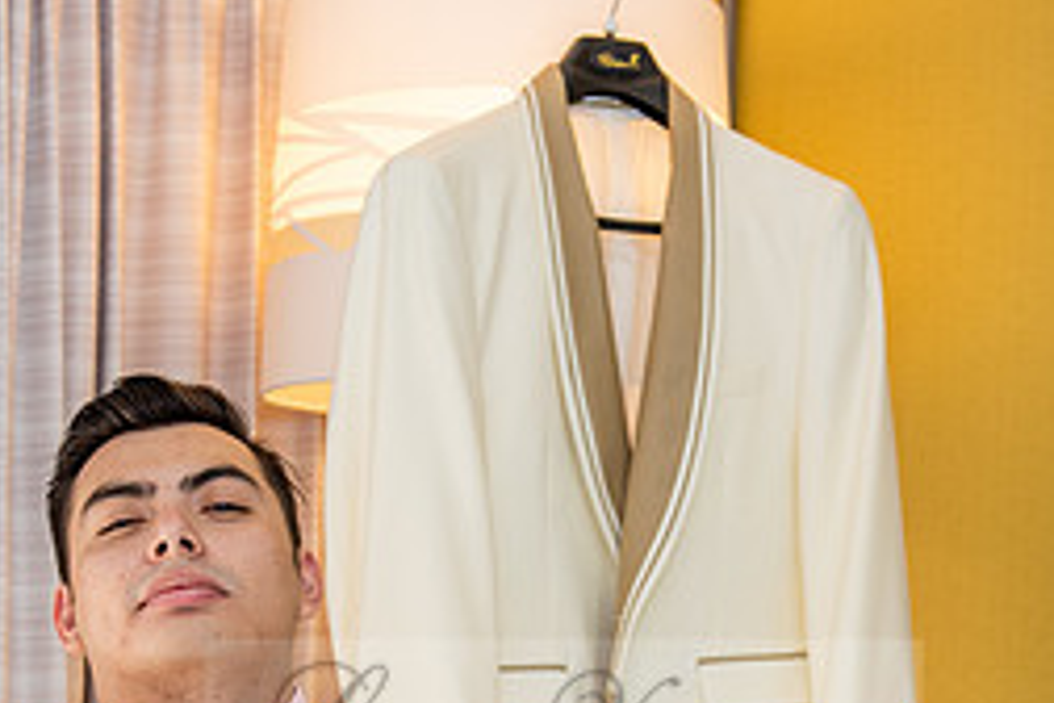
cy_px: 739
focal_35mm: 92
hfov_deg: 22.1
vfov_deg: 14.6
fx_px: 2693
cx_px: 569
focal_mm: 40
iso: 500
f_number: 3.5
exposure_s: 1/250
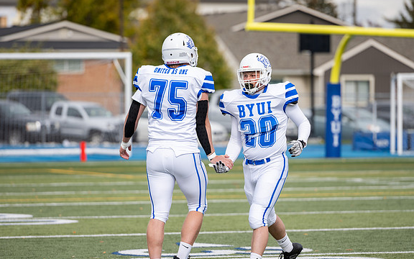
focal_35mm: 250
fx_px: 2821
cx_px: 213
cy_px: 127
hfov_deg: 8.4
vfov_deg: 5.3
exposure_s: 1/1250
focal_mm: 200
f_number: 2.8
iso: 125
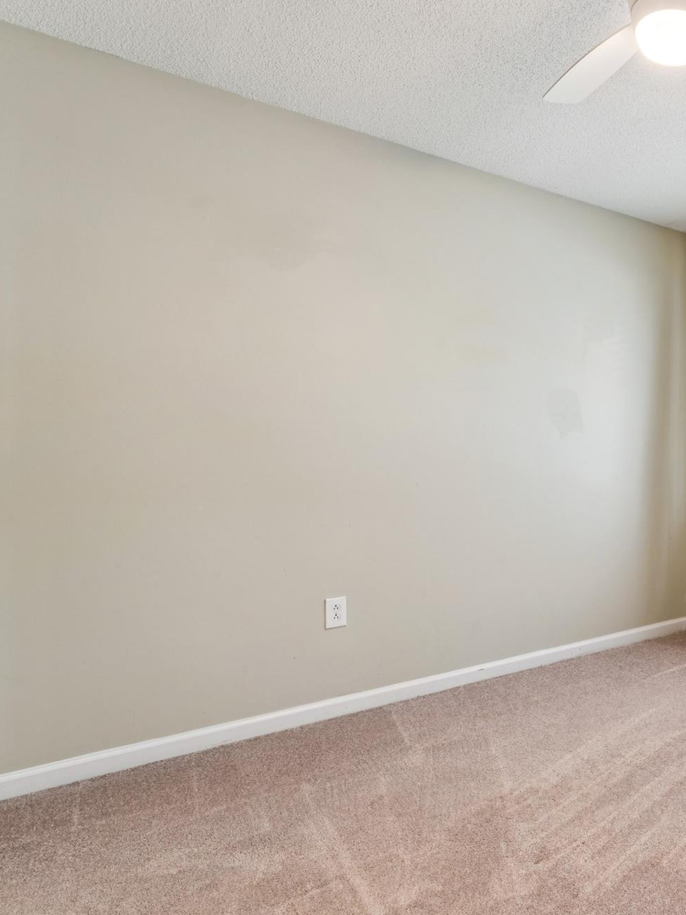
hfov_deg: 46.0
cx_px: 694
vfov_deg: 69.9
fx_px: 654
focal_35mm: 25
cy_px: 456
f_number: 13
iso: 100
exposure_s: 1.3
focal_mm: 16.5
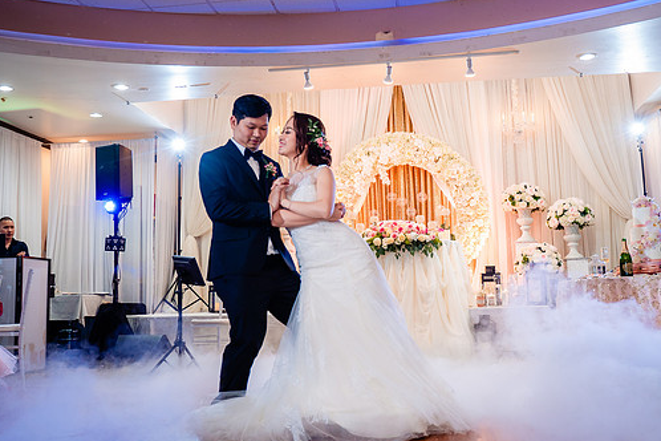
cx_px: 362
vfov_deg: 35.1
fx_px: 698
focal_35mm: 38
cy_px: 221
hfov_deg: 50.6
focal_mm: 28
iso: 1000
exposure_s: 1/160
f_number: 3.5
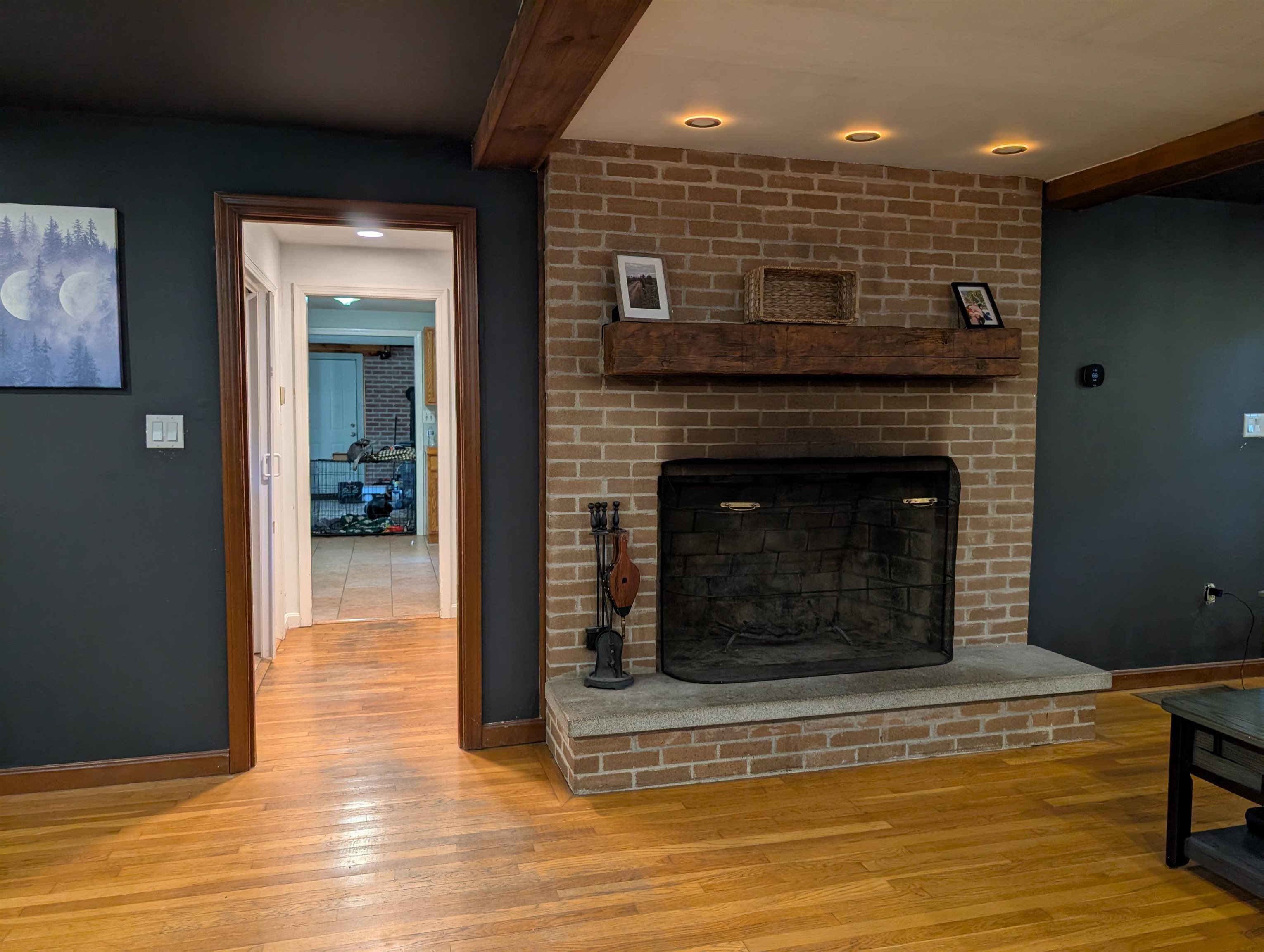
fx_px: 878
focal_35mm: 24
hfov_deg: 71.5
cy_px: 476
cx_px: 632
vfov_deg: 56.9
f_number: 1.68
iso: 21
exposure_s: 1/60
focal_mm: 6.9
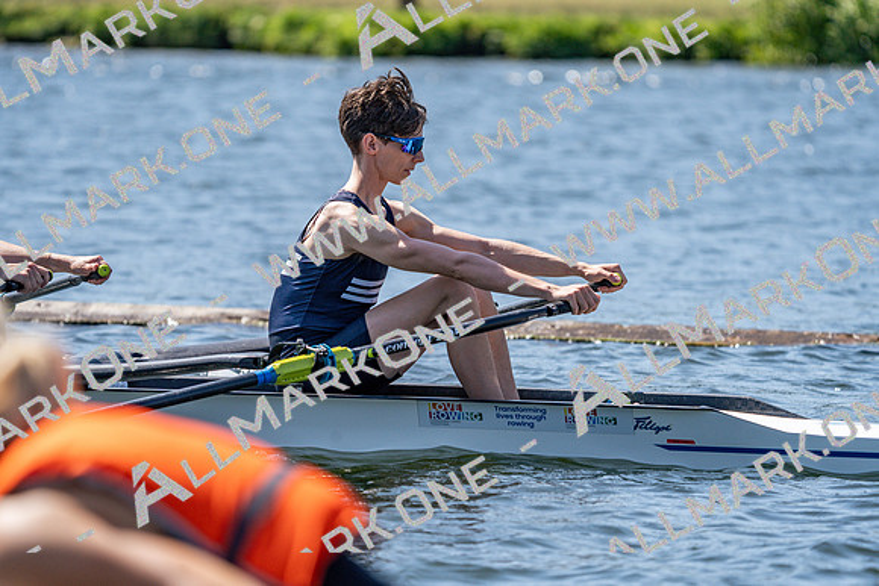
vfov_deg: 4.1
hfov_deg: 6.2
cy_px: 293
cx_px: 440
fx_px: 8108
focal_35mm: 332
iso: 320
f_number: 6.3
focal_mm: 332
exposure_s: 1/2000
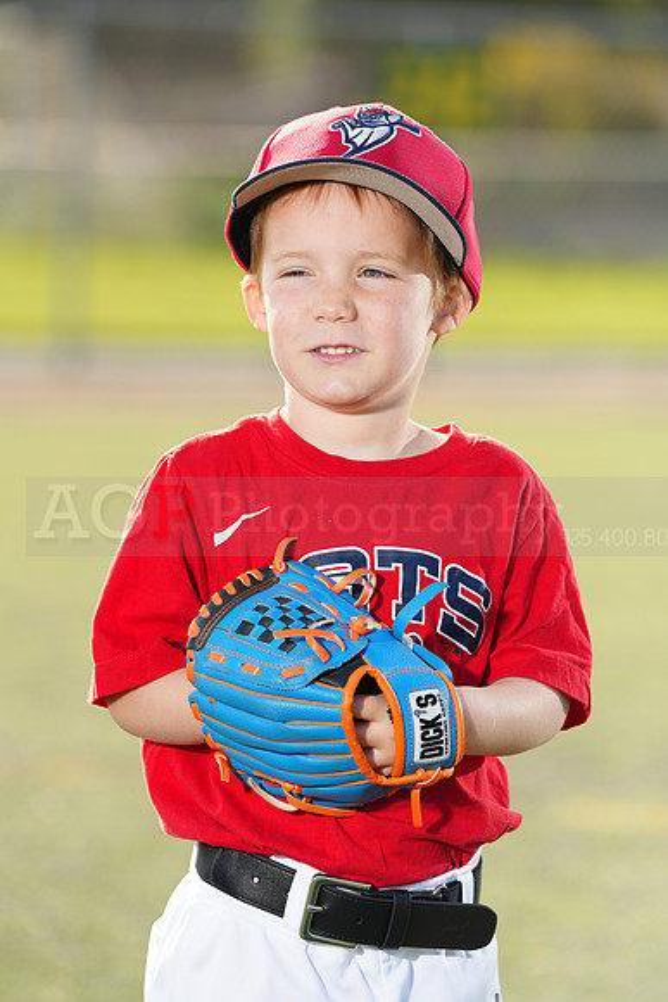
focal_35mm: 198
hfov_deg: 6.9
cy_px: 501
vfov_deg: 10.4
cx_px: 334
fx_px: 5507
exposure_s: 1/250
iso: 100
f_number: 5
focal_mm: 198
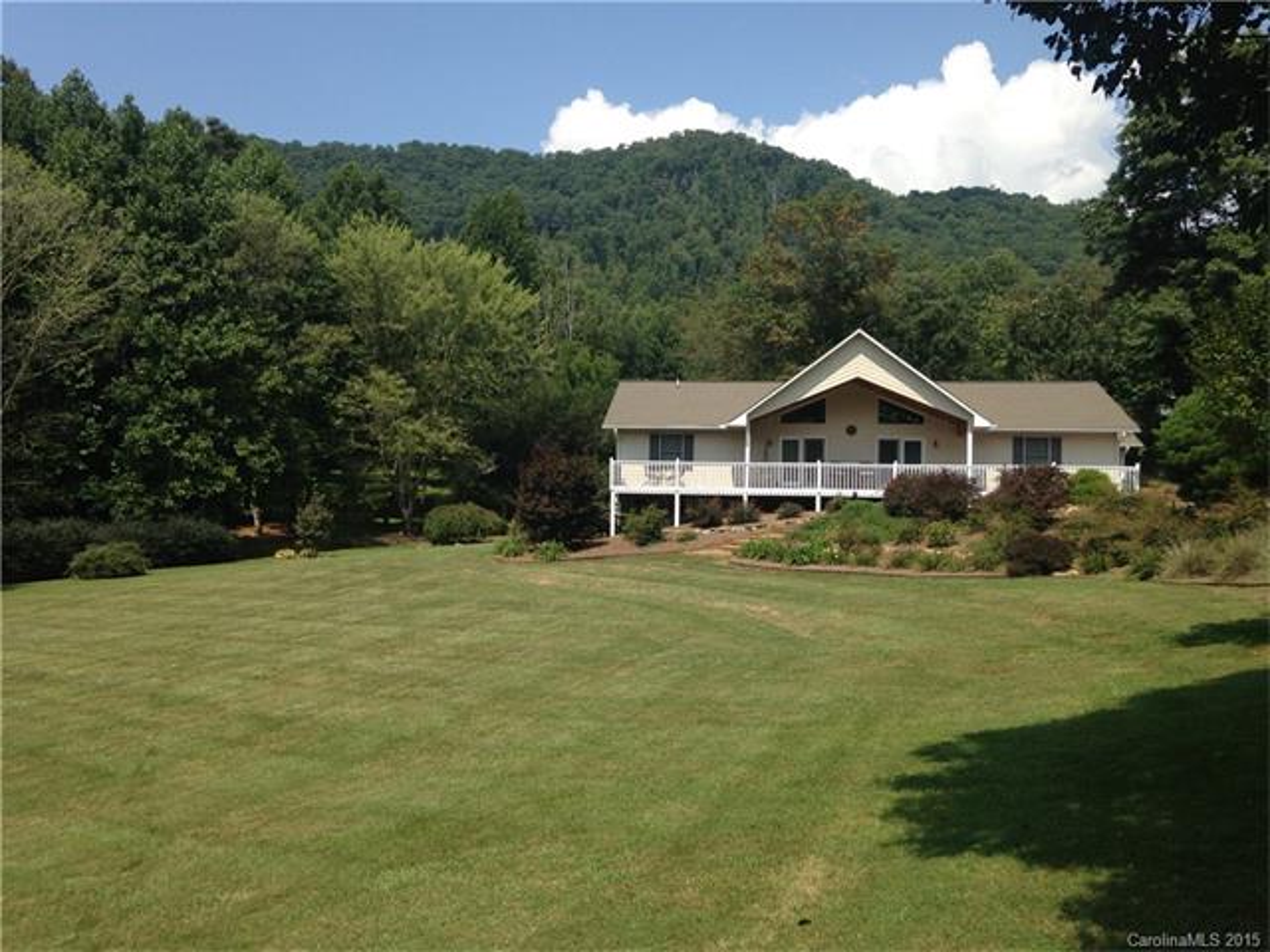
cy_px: 476
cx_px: 635
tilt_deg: +2.8
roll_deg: +0.0
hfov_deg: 55.4
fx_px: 1211
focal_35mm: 33
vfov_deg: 42.9
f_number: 2.4
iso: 50
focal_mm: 4.12
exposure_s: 1/1323
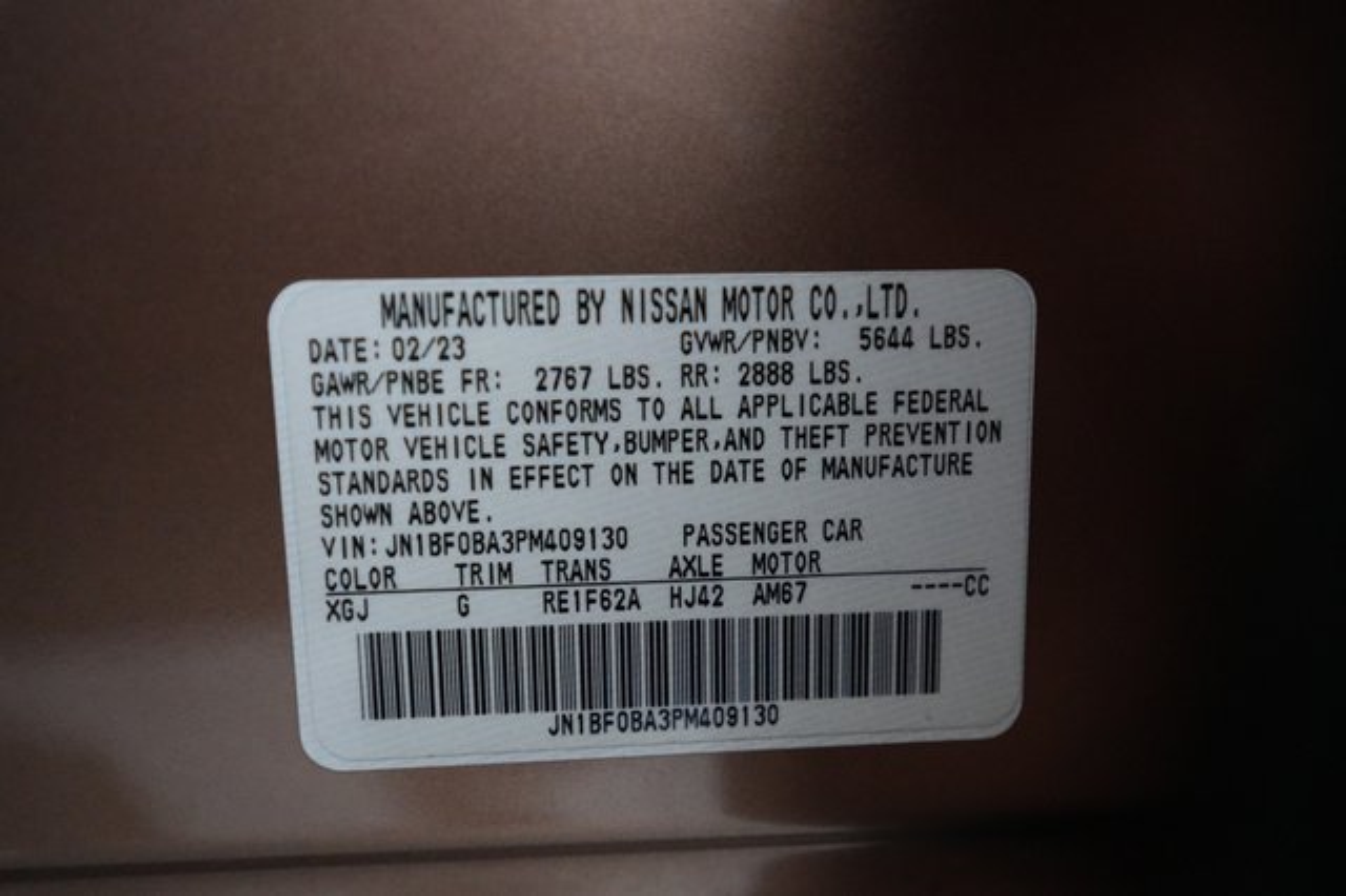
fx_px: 1046
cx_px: 673
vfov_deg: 46.4
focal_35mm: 28
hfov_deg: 65.5
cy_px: 448
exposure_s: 1/160
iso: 10000
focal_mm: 28
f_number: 2.8
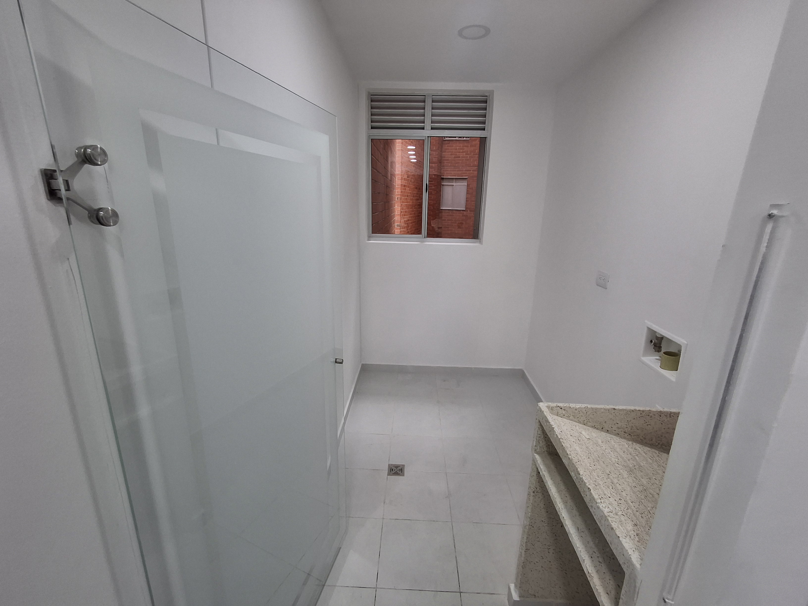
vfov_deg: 78.1
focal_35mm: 16
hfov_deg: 94.5
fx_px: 373
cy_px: 303
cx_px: 404
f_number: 2.2
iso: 64
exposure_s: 1/40
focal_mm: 1.64
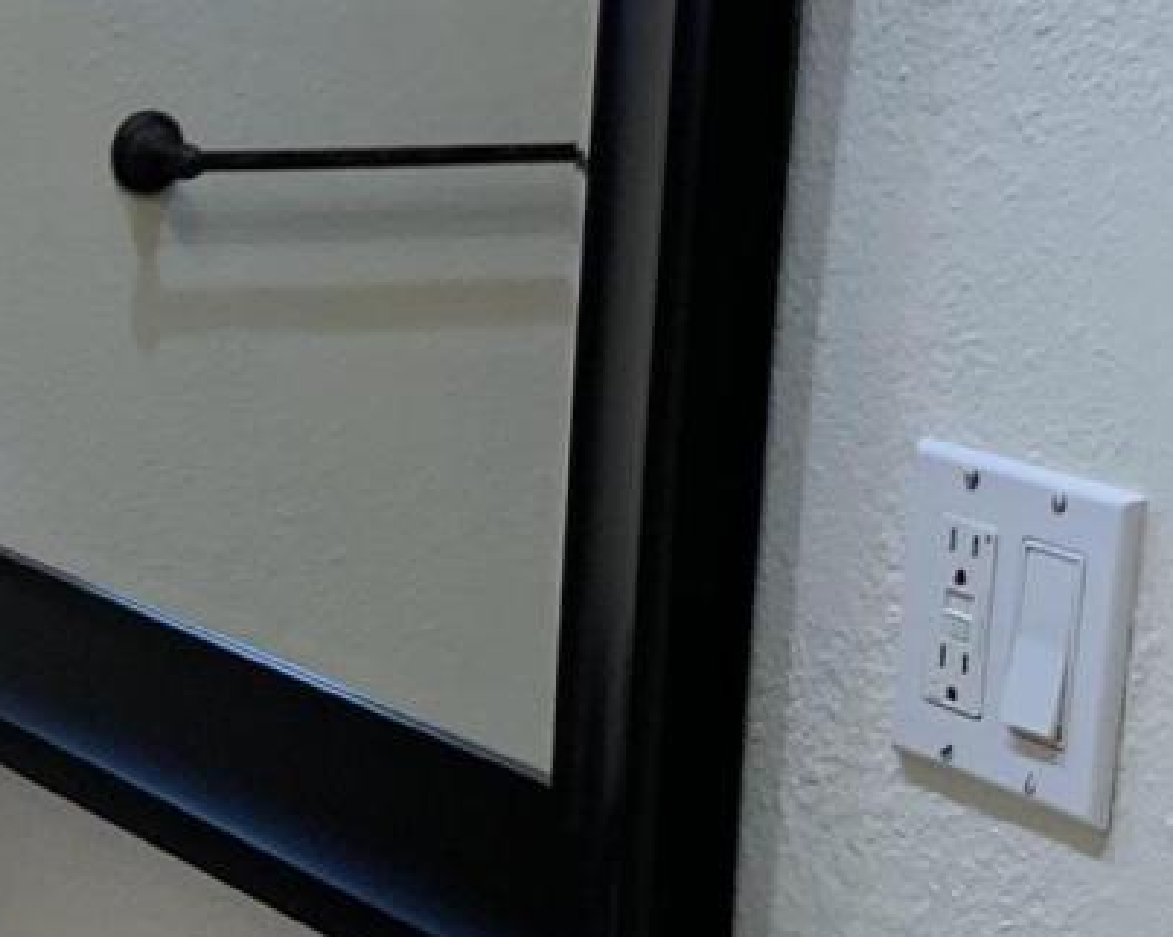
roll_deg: -1.6
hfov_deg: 14.3
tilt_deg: -9.8
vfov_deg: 12.2
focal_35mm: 126
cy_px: 559
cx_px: -544
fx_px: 4372
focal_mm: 4.25
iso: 64
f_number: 1.8
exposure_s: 1/120
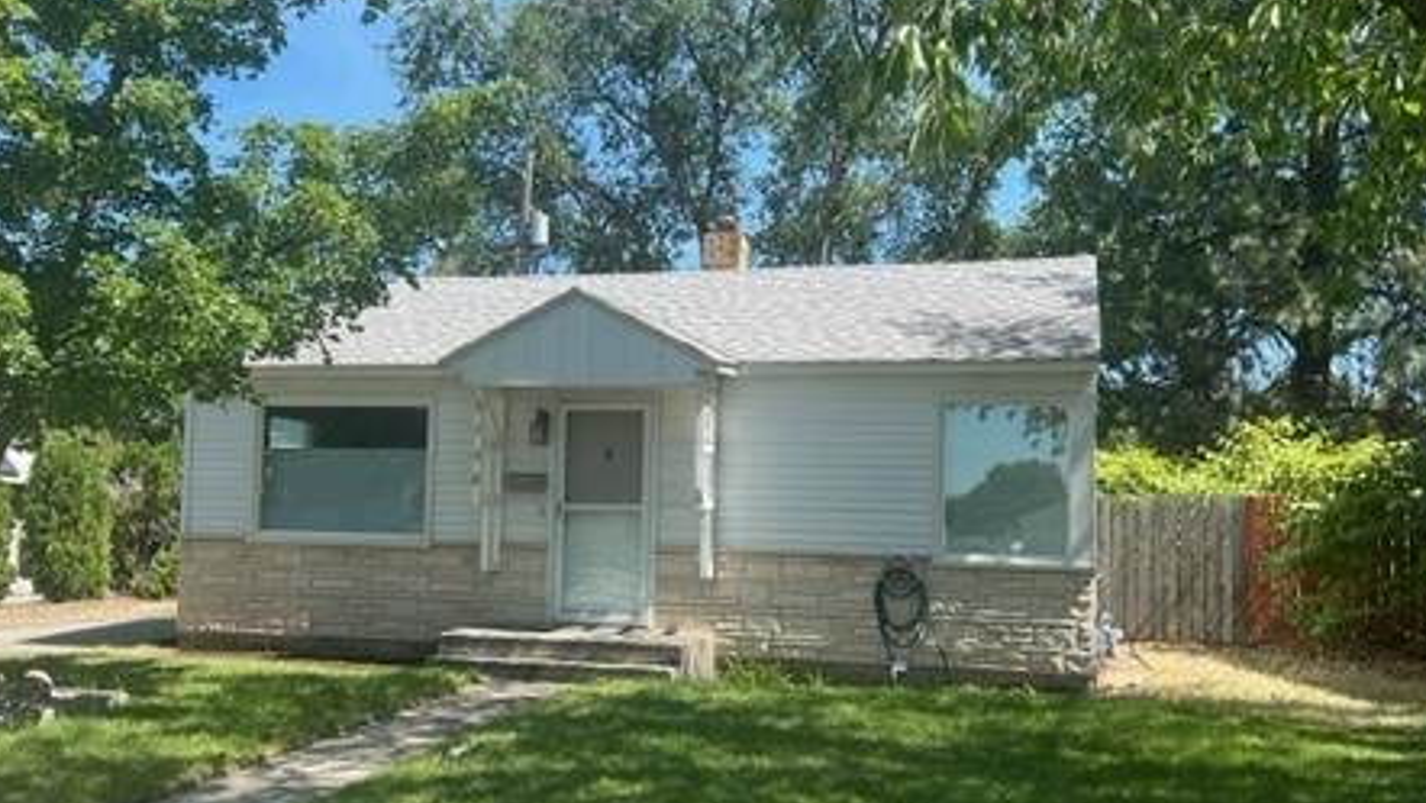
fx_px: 1551
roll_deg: -1.4
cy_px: 442
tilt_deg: +0.8
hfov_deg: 49.2
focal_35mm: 41
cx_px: 597
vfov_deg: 29.0
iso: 50
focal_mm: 5.7
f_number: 1.5
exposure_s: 1/1645
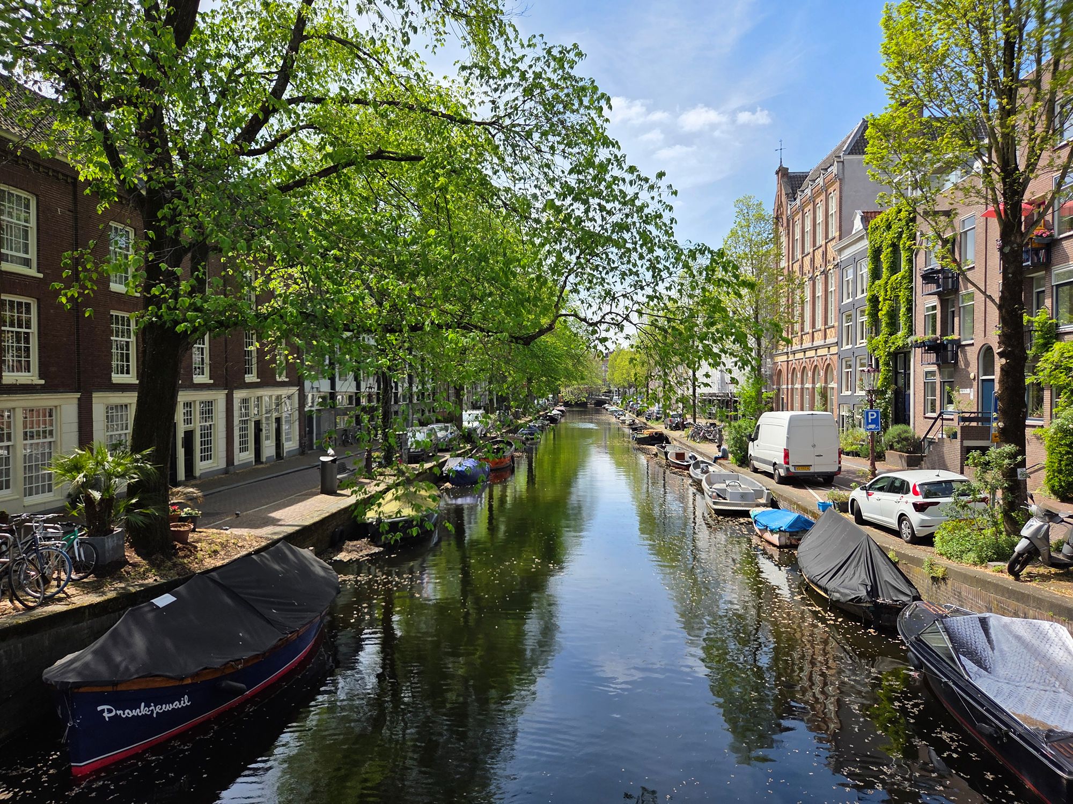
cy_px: 402
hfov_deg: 73.9
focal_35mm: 23
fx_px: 713
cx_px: 536
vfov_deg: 58.9
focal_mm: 5.4
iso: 80
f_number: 1.8
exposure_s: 1/3273
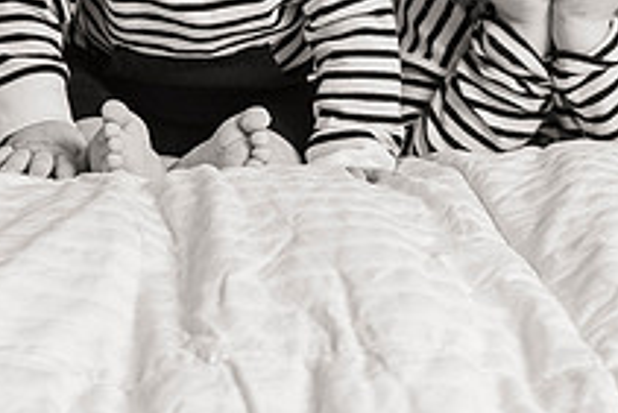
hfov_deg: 18.7
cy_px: -34
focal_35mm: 108
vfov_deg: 12.5
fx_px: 1855
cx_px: 130
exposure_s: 1/200
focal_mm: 35
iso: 400
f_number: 5.6
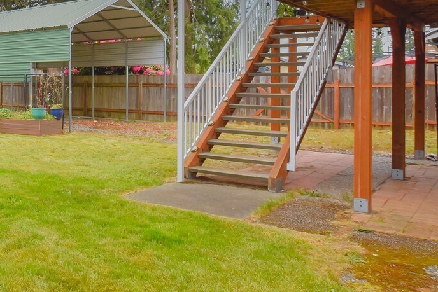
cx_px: -39
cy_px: 59
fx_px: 450
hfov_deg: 41.7
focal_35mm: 37
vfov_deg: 34.9
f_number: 7.1
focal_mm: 10
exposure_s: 1/200
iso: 100
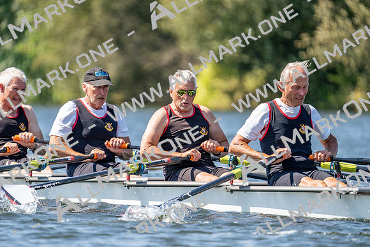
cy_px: 124
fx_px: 6168
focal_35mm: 600
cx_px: 185
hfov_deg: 3.4
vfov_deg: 2.3
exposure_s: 1/2000
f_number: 6.3
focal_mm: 600
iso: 640
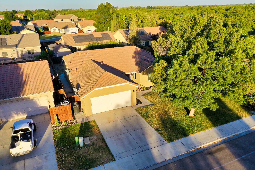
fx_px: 198
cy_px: 85
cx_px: 128
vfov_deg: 46.4
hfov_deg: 65.5
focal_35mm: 28
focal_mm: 10.26
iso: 100
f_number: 5
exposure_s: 1/200
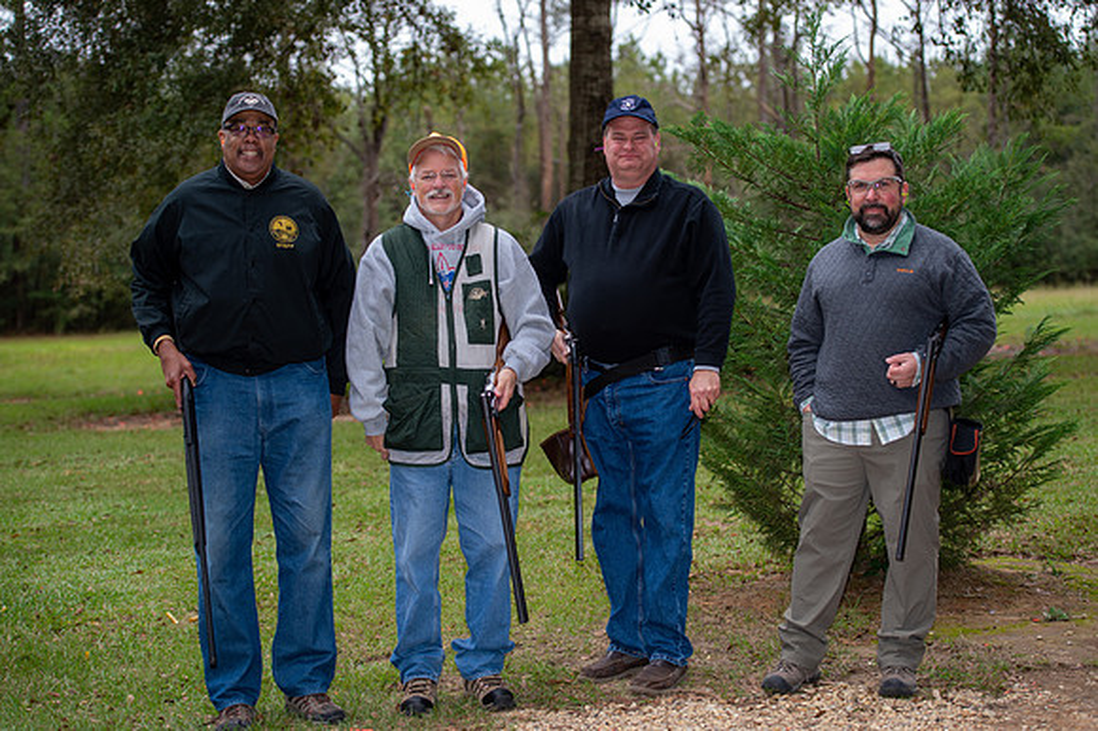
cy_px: 366
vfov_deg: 19.4
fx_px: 2134
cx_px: 549
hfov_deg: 28.9
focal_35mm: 70
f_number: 3.2
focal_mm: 70
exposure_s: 1/250
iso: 320
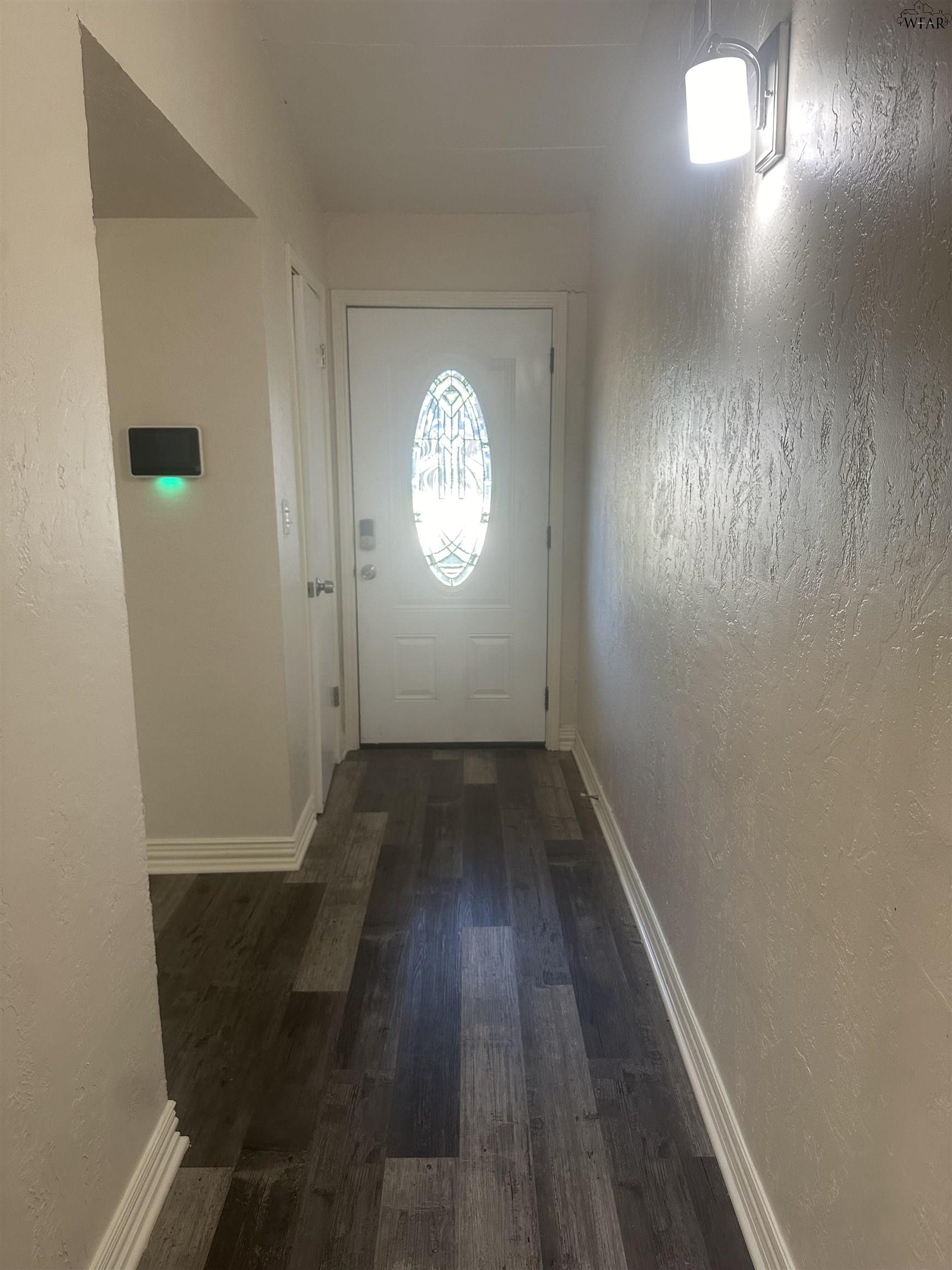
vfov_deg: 71.6
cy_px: 635
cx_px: 476
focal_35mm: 24
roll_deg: -0.2
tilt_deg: -9.8
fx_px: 880
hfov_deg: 56.8
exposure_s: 1/120
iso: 200
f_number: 1.78
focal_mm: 6.86
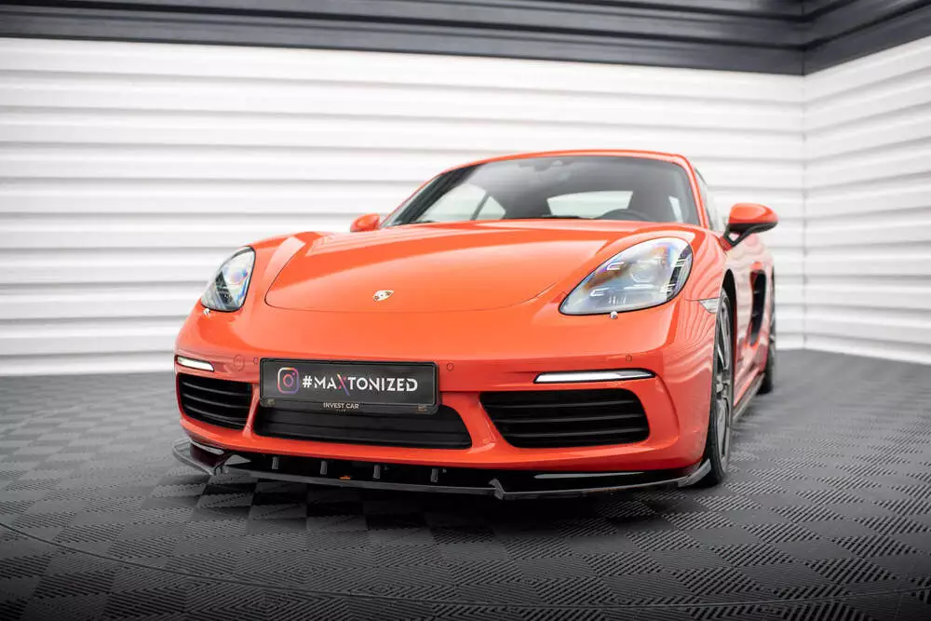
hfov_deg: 51.7
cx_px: 464
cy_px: 322
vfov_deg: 35.8
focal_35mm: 37
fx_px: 961
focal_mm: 35
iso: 500
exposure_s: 1/160
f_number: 2.5
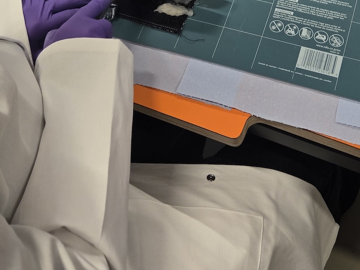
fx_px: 635
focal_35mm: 61
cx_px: 218
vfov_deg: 22.2
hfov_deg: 31.6
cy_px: -52
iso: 80
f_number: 1.8
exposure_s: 1/100
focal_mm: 5.4
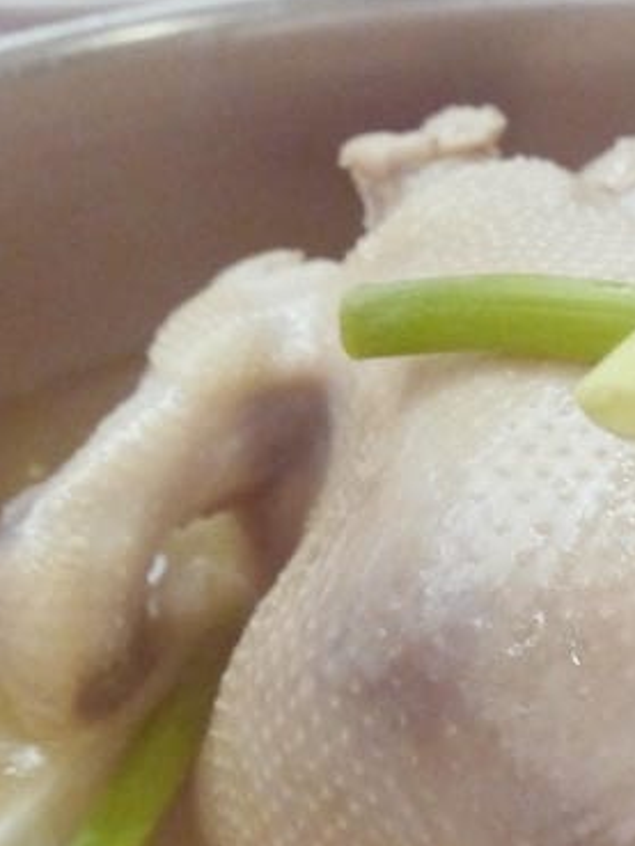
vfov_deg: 21.2
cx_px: 786
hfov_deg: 15.6
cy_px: 688
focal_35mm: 91
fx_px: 2224
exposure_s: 1/80
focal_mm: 14
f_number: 3.5
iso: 1600
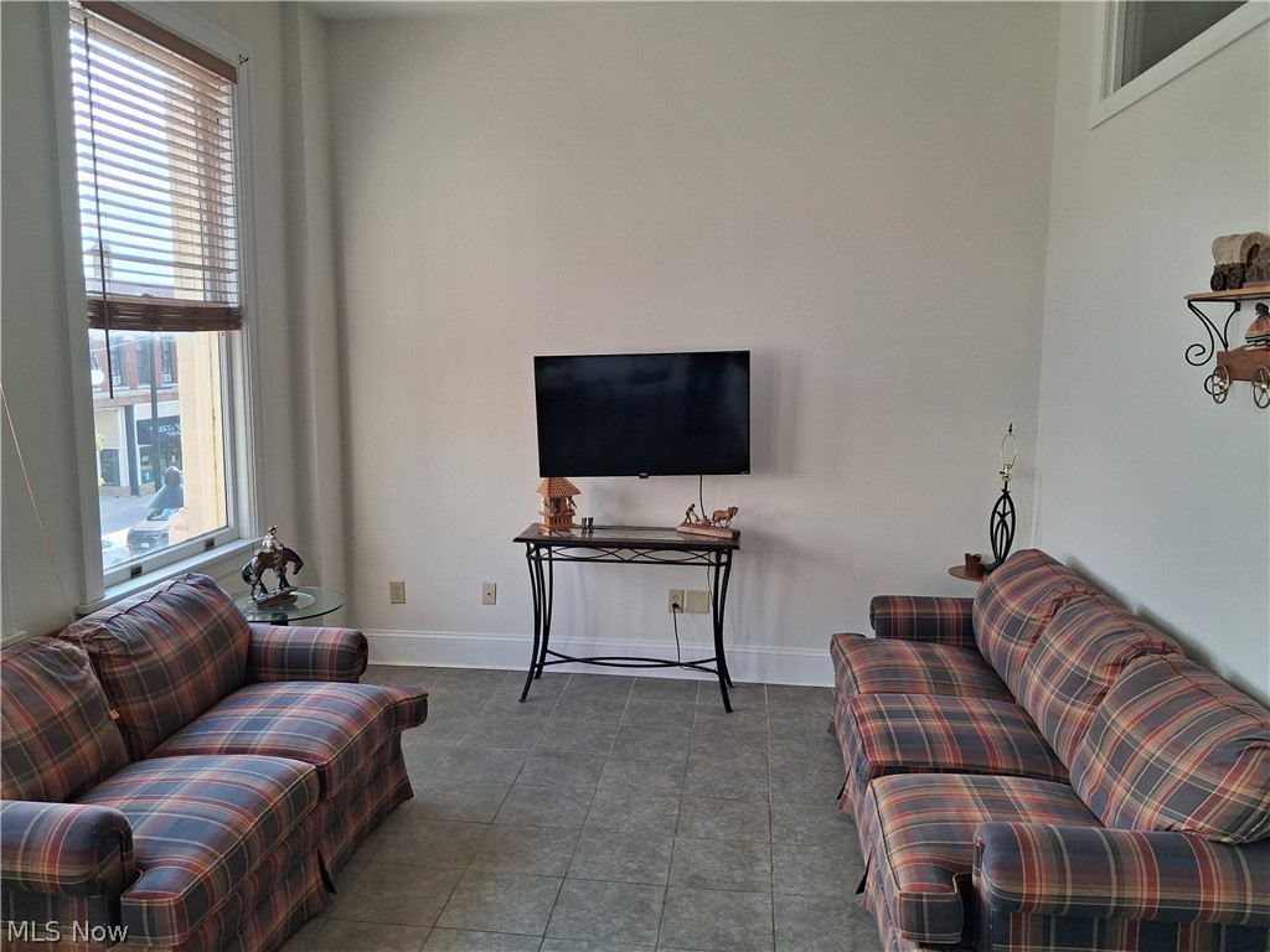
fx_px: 991
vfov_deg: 51.4
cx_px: 635
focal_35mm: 27
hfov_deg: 65.3
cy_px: 476
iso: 32
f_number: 1.8
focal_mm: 4
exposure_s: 1/120
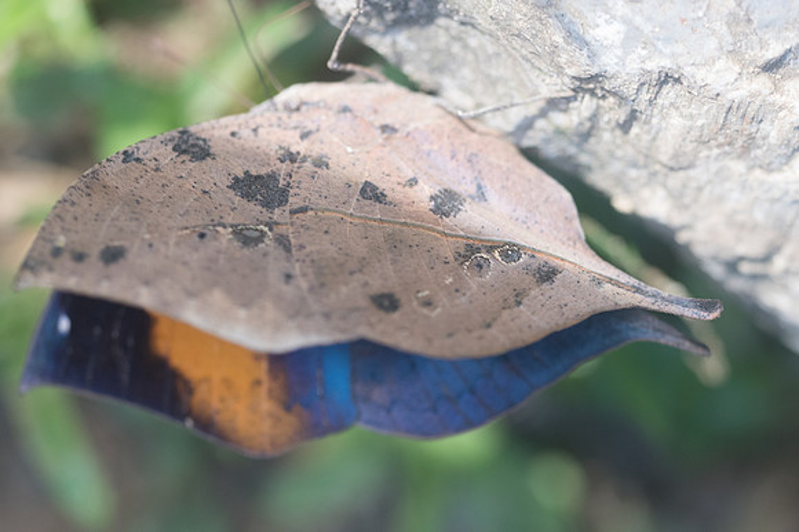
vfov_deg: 6.1
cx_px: 400
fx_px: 4991
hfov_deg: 9.2
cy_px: 266
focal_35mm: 225
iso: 640
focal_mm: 150
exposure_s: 1/320
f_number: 4
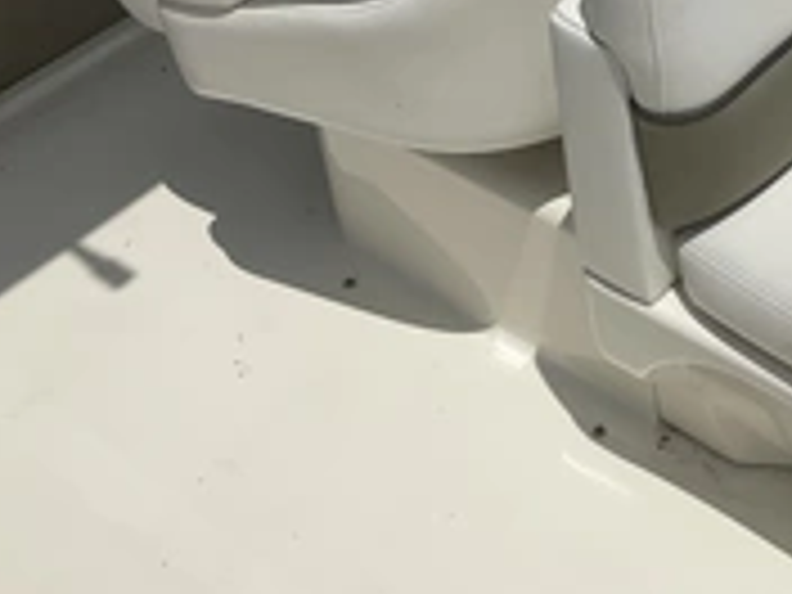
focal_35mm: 66
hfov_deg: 27.4
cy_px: 18
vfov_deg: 21.6
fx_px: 1510
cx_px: 828
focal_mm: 3
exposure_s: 1/12658
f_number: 1.8
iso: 25
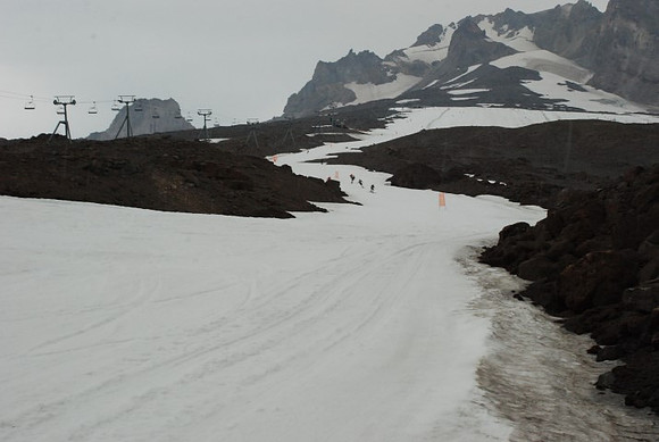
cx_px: 330
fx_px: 1100
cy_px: 221
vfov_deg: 22.7
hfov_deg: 33.3
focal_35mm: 60
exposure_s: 1/125
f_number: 13
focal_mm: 40
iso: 1000
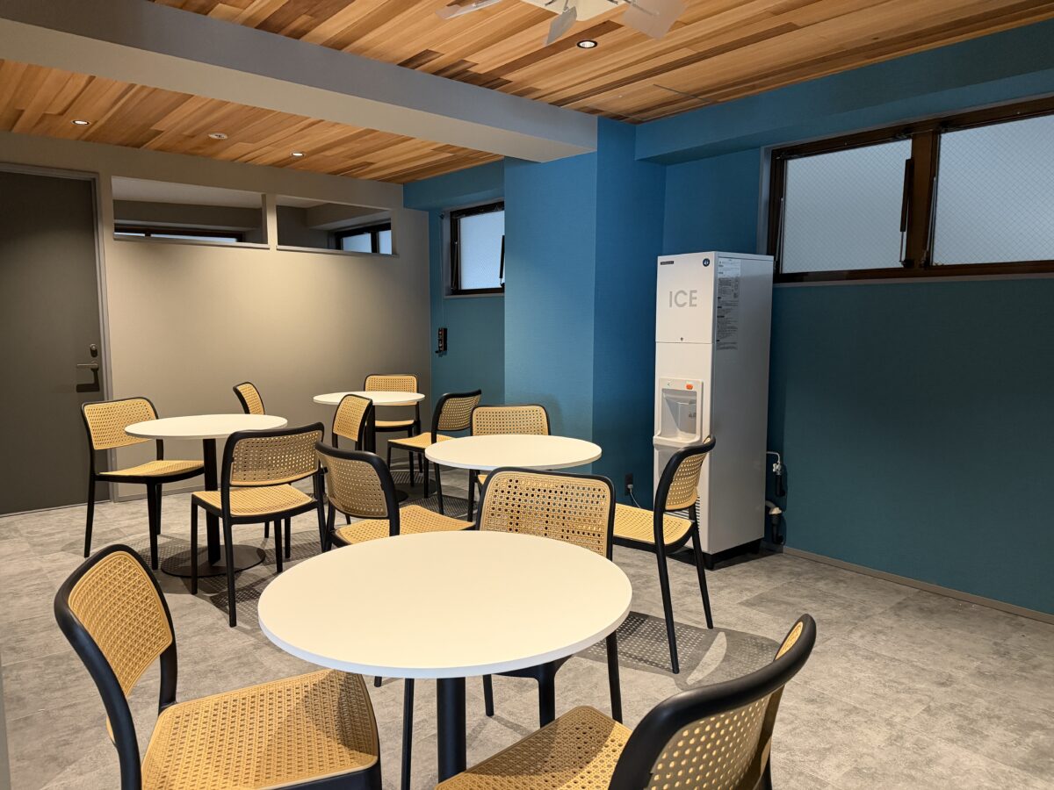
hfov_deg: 71.6
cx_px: 527
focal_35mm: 24
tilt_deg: -6.2
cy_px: 395
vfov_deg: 56.8
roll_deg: +0.8
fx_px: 731
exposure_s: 1/60
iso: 500
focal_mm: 6.76
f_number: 1.78
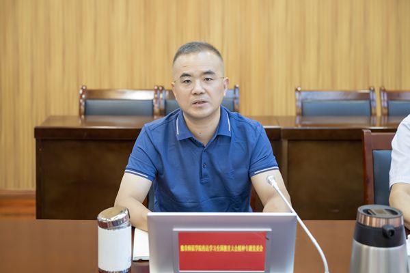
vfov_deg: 19.5
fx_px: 797
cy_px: 136
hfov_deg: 28.8
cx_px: 205
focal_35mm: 70
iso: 1250
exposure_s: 1/125
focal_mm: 70
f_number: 3.5
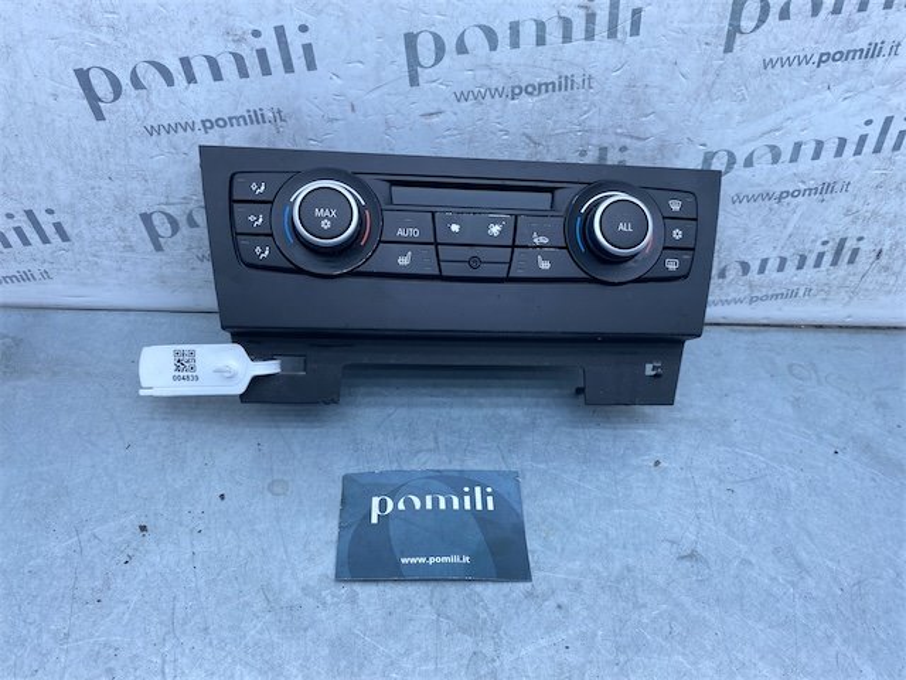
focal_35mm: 26
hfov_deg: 67.3
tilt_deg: -45.1
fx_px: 680
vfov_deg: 53.1
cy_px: 340
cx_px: 453
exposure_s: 1/582
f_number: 1.8
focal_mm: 4.25
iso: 32
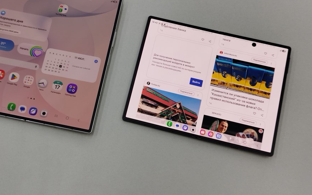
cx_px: 133
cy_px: 64
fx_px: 502
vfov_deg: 21.9
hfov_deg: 34.5
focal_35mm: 59
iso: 50
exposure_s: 1/50
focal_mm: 5.31
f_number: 1.7
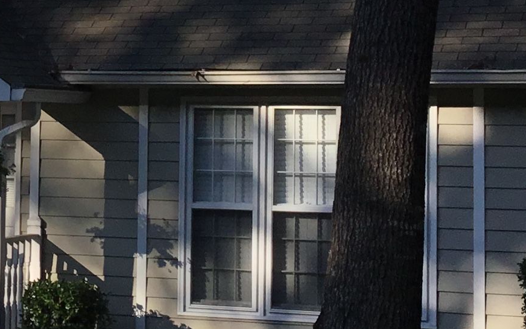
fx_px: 1763
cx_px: 12
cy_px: 51
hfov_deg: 16.6
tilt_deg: +2.4
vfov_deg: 10.6
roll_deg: -0.3
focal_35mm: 123
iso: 25
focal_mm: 3.3
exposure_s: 1/631
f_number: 2.4
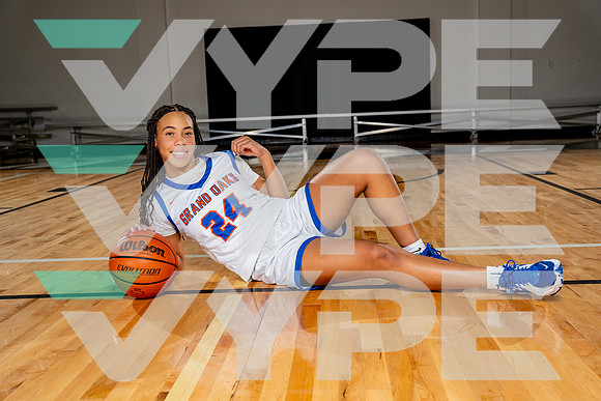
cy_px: 200
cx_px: 300
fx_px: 701
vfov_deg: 31.9
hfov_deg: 46.4
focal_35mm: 42
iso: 200
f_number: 5.6
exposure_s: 1/250
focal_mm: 42
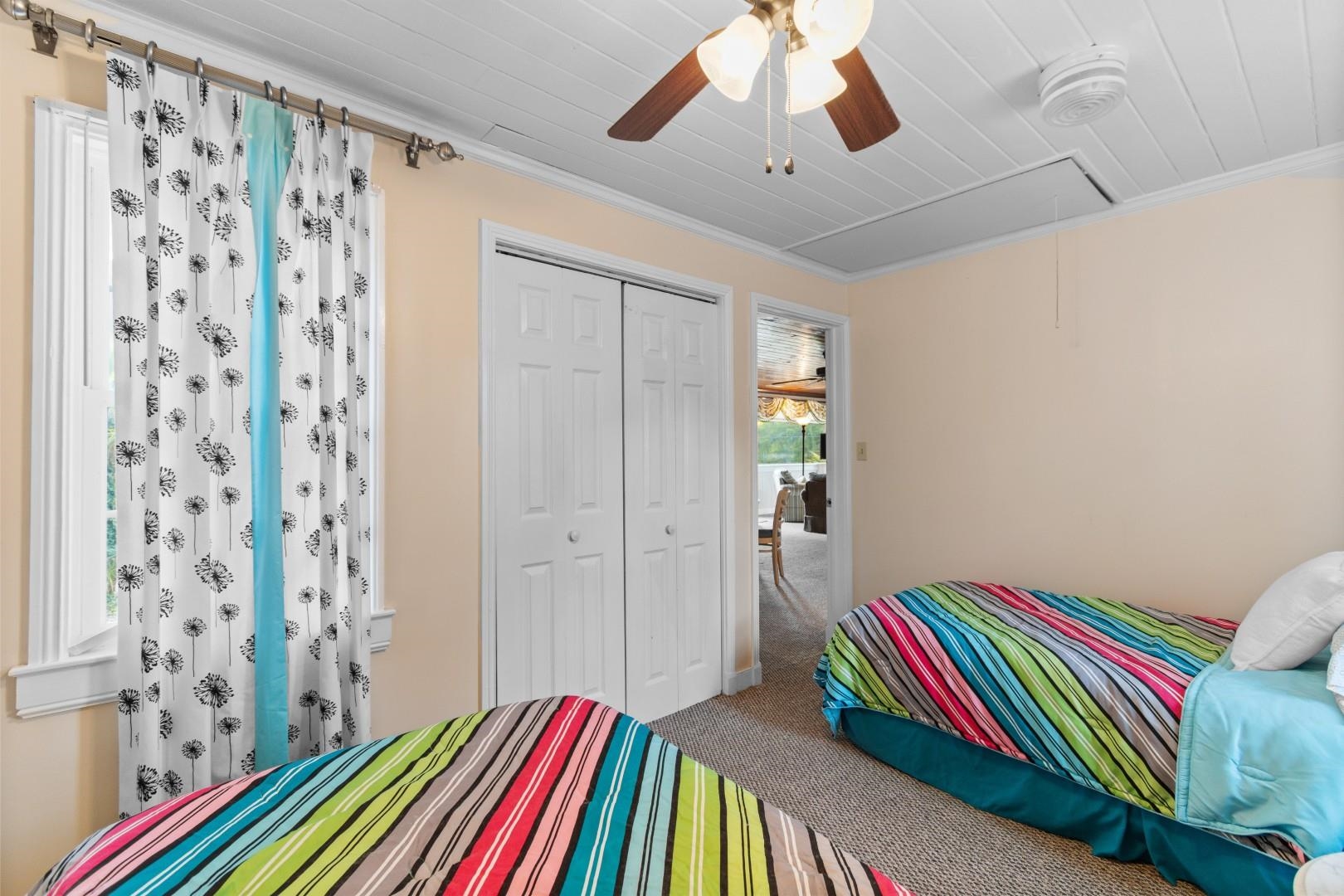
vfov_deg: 77.3
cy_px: 448
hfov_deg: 100.4
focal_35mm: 15
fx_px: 560
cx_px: 672
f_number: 4.5
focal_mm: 10
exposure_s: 1/10
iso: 100
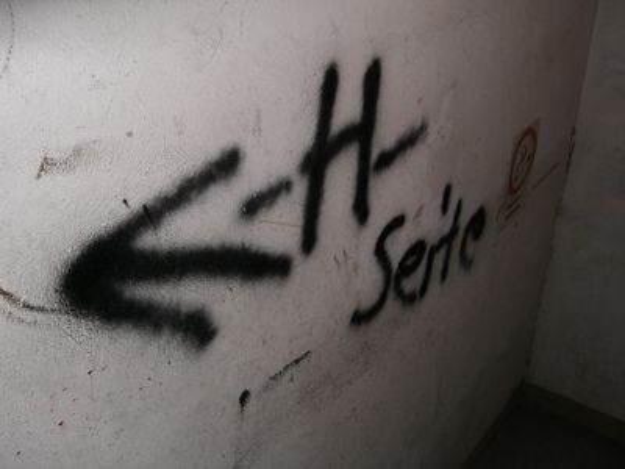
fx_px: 686
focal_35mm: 38
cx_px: 312
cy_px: 234
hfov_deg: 49.0
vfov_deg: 37.7
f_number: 2.8
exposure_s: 1/60
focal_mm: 7.9
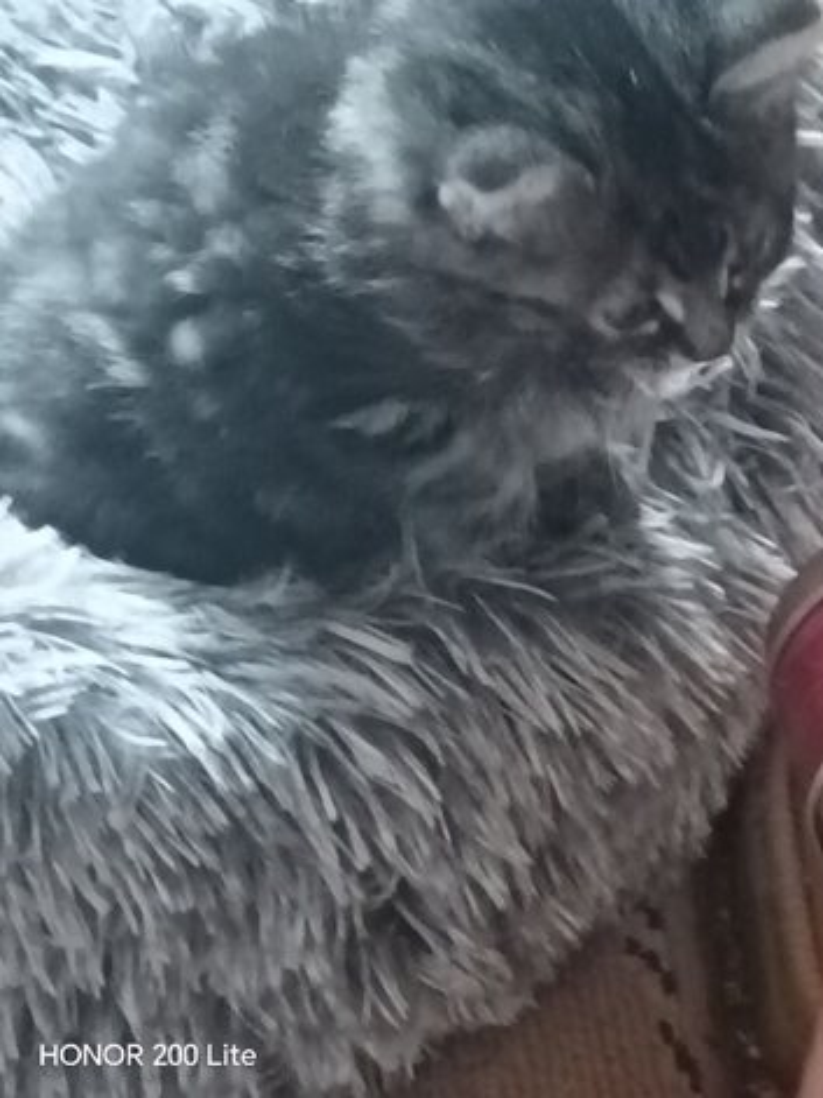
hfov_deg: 11.1
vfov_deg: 14.7
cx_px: 412
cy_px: 549
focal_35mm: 134
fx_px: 4250
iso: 3575
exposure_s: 1/20
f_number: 1.75
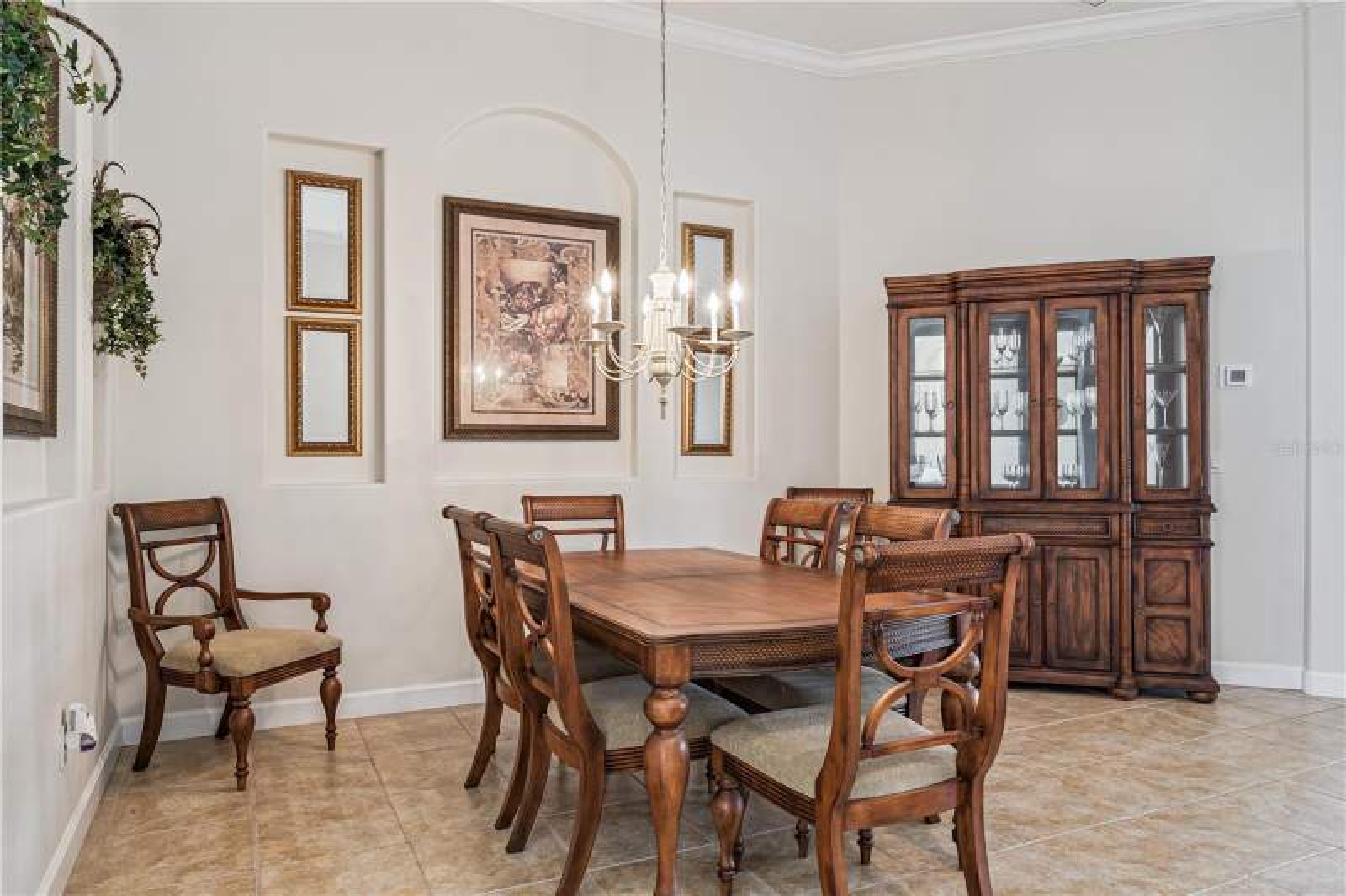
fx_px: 863
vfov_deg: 54.9
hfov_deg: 75.9
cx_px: 673
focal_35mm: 23
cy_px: 448
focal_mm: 23.1
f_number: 11
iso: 800
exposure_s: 1/10
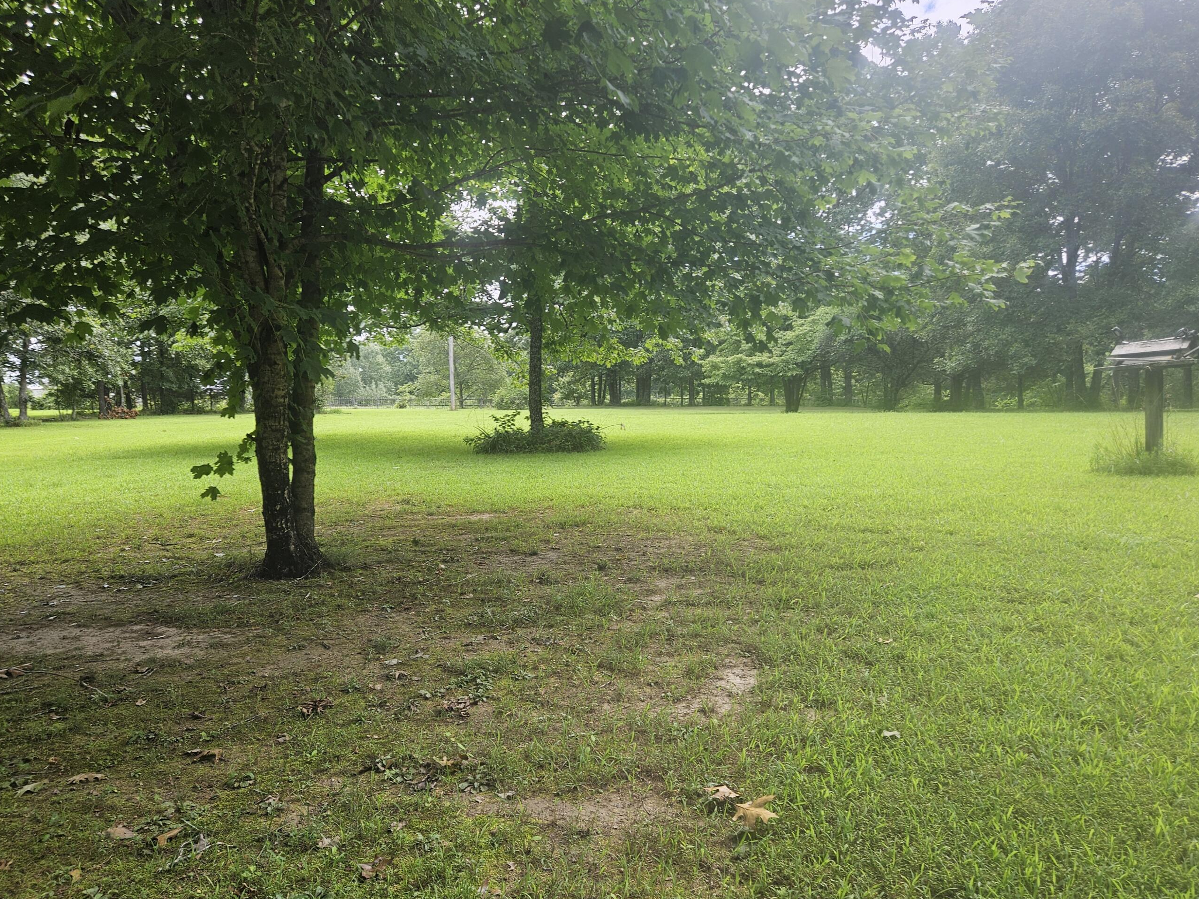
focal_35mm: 27
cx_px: 580
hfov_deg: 65.3
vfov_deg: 51.3
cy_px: 492
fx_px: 935
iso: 25
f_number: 1.8
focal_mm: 5.4
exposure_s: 1/311
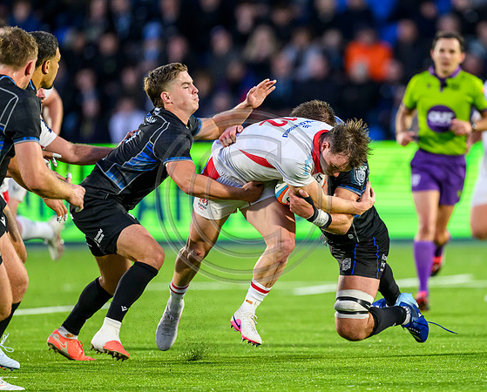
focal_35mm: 554
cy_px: 172
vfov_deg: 2.8
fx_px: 8001
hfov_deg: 3.5
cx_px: 357
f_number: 3.2
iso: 4000
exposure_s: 1/1600
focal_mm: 400
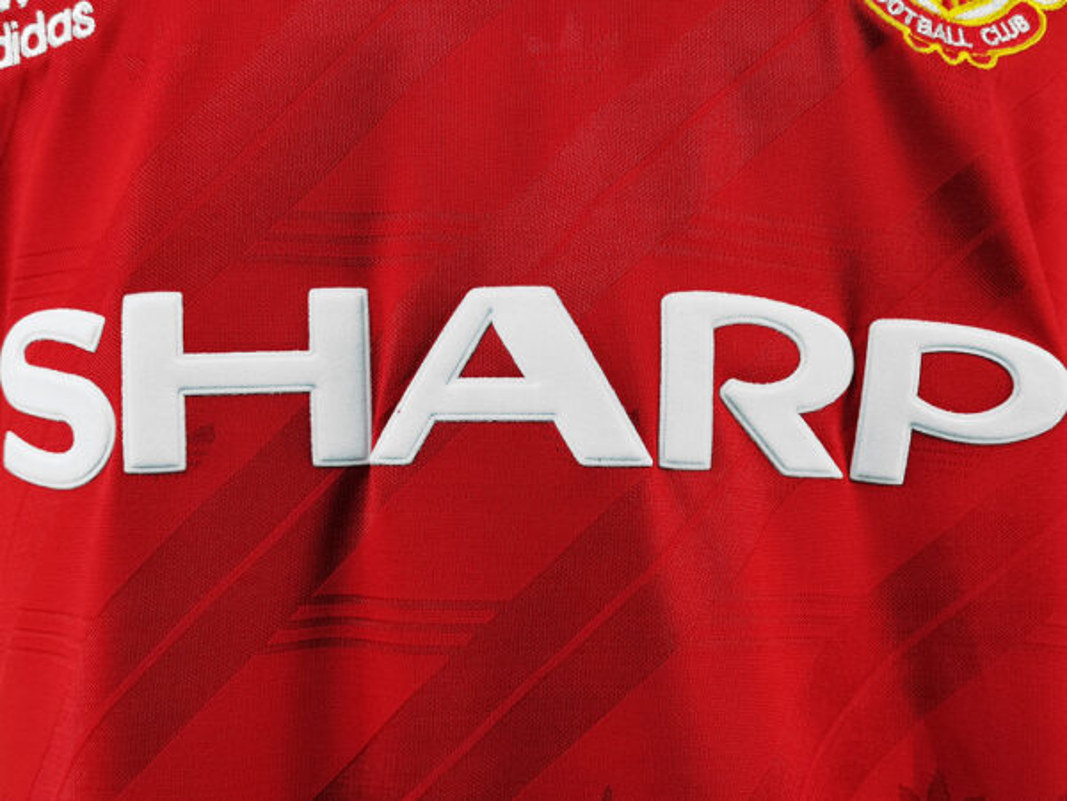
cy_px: 400
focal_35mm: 40
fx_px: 1233
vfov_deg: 36.0
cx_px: 534
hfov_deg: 46.8
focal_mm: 5.58
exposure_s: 1/50
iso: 125
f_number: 1.8
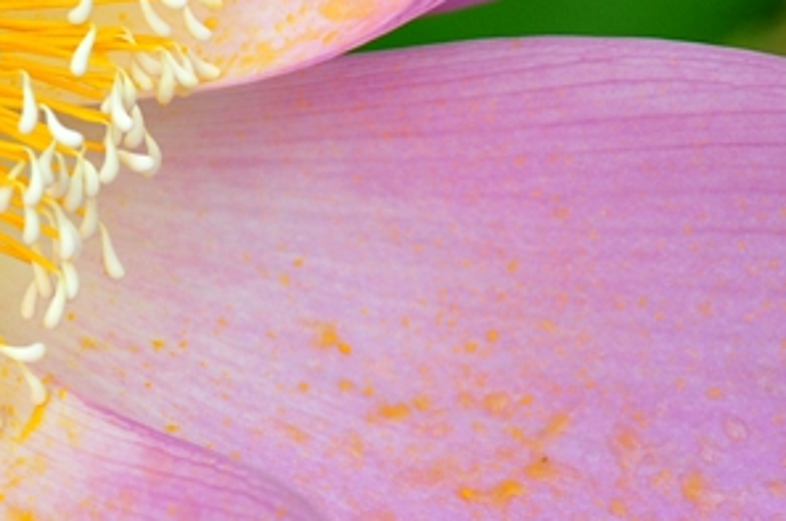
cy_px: 213
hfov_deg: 6.4
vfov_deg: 4.2
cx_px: 474
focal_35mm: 323
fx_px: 7041
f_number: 10
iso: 200
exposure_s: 1/160
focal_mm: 80
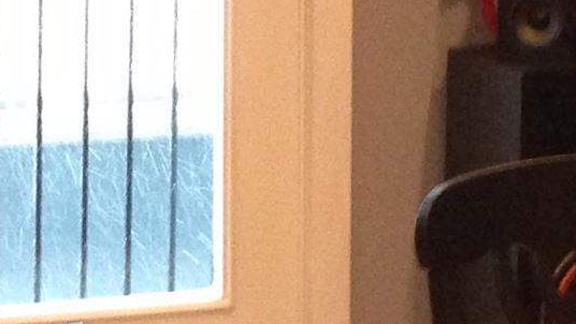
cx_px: 121
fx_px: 3148
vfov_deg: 5.9
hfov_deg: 10.4
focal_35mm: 206
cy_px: 48
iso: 320
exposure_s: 1/20
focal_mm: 4.13
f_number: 2.4
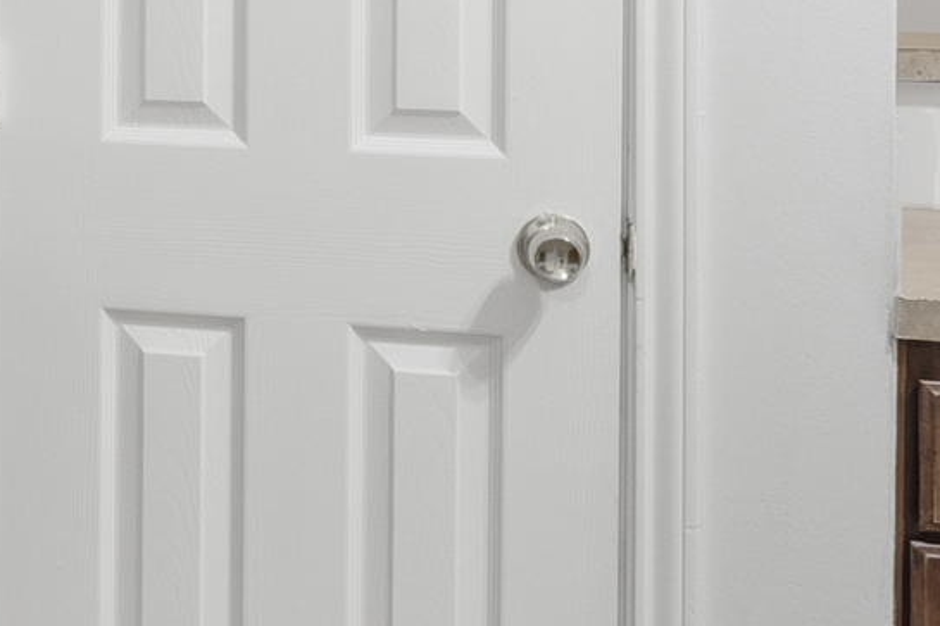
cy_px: -170
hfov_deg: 22.6
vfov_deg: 16.6
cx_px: -354
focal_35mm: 78
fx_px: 2036
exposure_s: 2.5
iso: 250
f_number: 9
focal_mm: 11.6
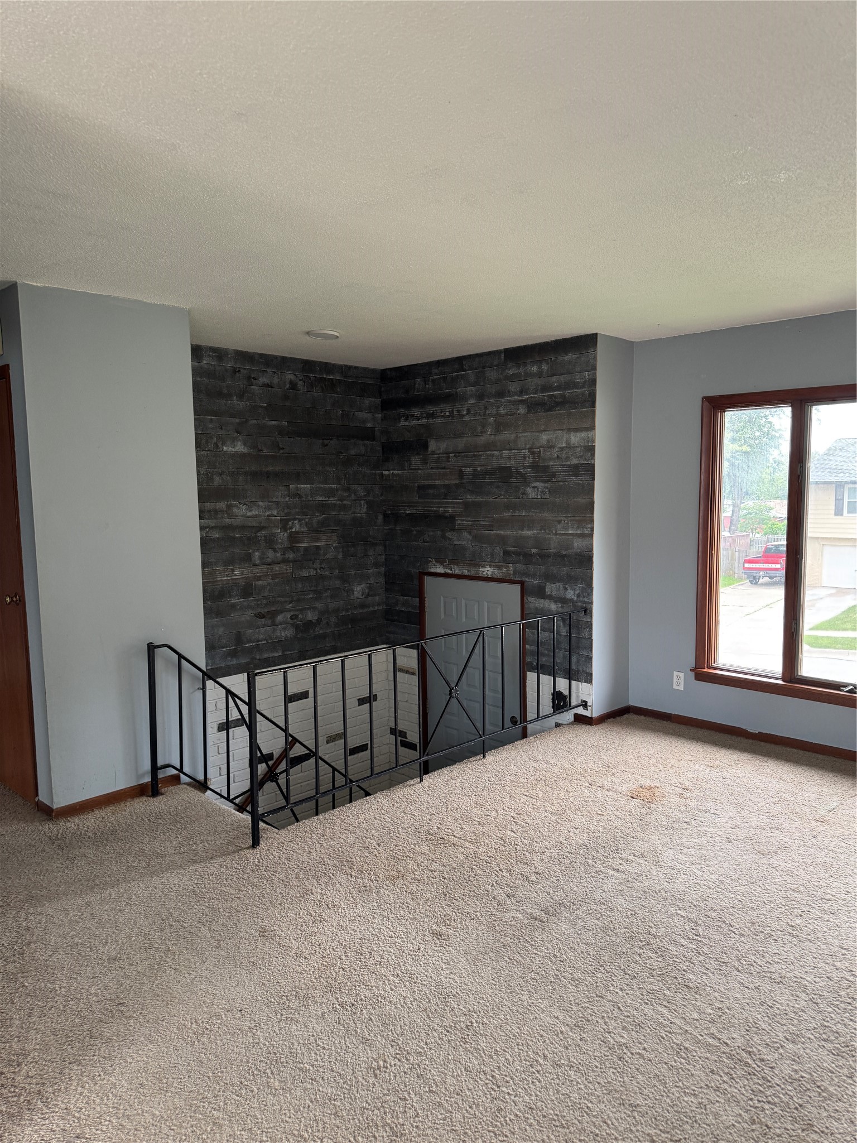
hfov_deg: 56.8
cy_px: 572
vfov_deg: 71.6
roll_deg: +1.3
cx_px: 428
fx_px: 792
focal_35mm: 24
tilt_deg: -7.6
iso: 160
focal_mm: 6.76
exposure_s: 1/121
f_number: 1.78
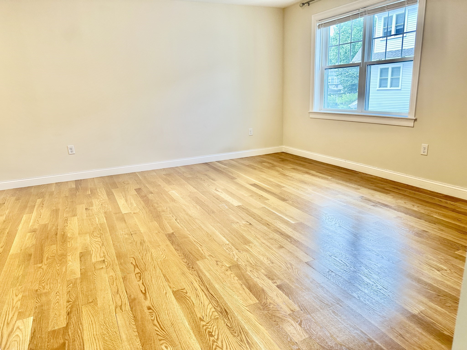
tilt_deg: -14.1
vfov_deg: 56.8
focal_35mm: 24
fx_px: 324
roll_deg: +3.2
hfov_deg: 71.6
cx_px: 234
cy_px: 175
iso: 100
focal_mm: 6.86
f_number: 1.78
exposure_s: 1/138
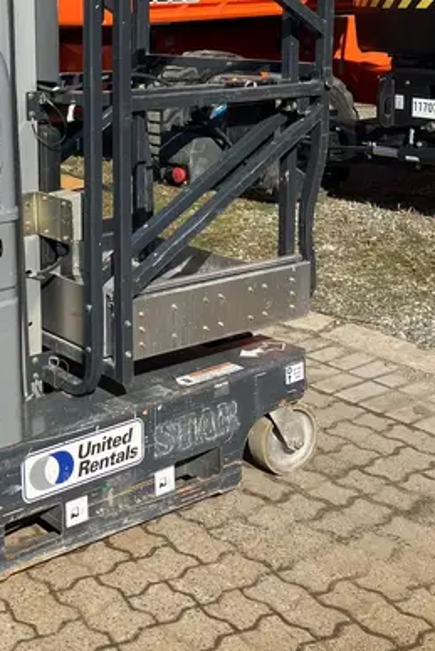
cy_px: 118
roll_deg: +2.1
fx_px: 996
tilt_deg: -4.9
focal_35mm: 55
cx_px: 40
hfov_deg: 23.9
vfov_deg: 34.9
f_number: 1.8
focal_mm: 3.99
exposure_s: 1/2558
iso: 32
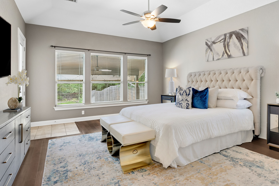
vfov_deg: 61.8
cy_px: 85
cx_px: 141
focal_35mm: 20
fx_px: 155
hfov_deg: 84.0
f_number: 8
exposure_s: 1/10
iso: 320
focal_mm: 11.5
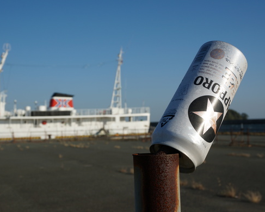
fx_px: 408
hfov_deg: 36.0
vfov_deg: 29.2
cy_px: 104
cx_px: 125
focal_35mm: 52
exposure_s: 1/400
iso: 100
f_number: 9
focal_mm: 30
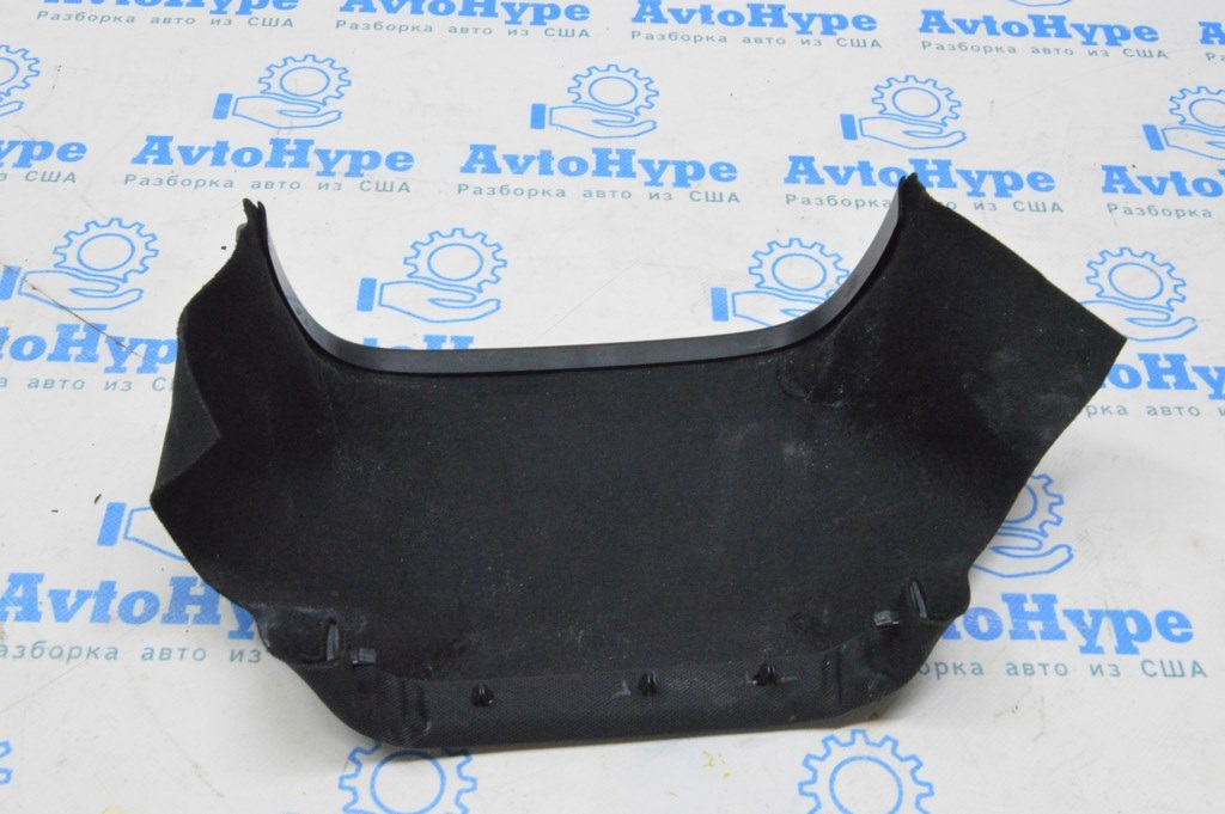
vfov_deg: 29.8
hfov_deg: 43.6
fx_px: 1530
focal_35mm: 45
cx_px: 612
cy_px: 407
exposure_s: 1/20
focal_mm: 30
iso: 6400
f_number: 20
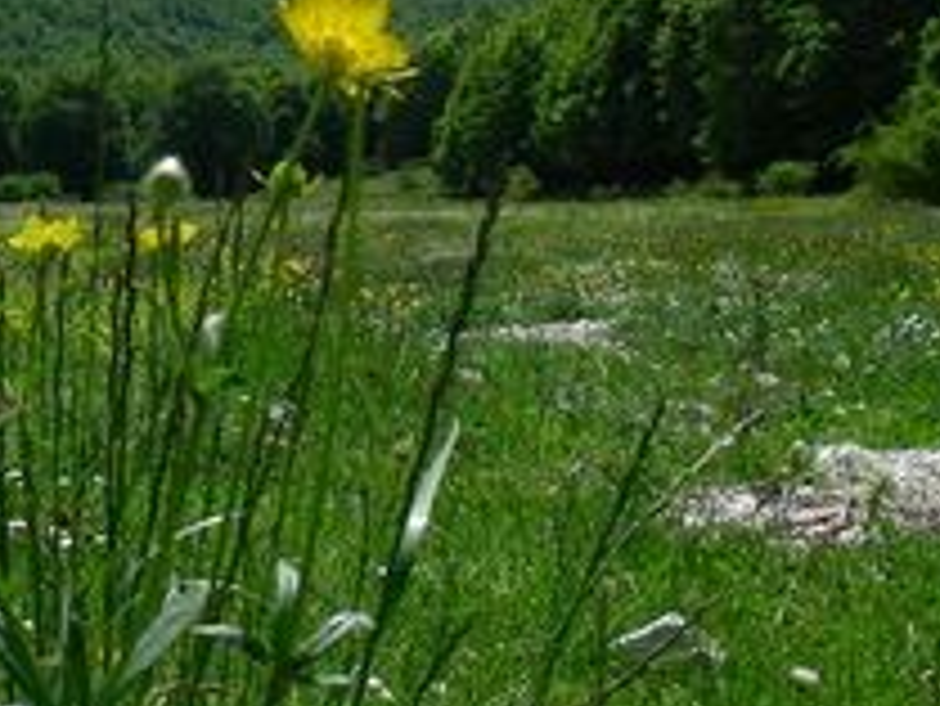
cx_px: 76
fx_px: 2473
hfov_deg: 21.0
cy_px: -74
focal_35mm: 91
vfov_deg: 15.8
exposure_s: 1/538
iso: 50
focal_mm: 6.3
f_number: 5.6
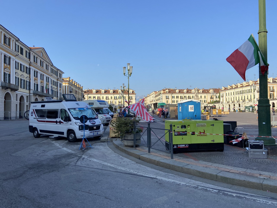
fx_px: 208
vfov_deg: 53.1
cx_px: 138
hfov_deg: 67.3
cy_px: 104
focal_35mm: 26
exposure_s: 1/1701
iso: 32
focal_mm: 4.25
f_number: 1.8
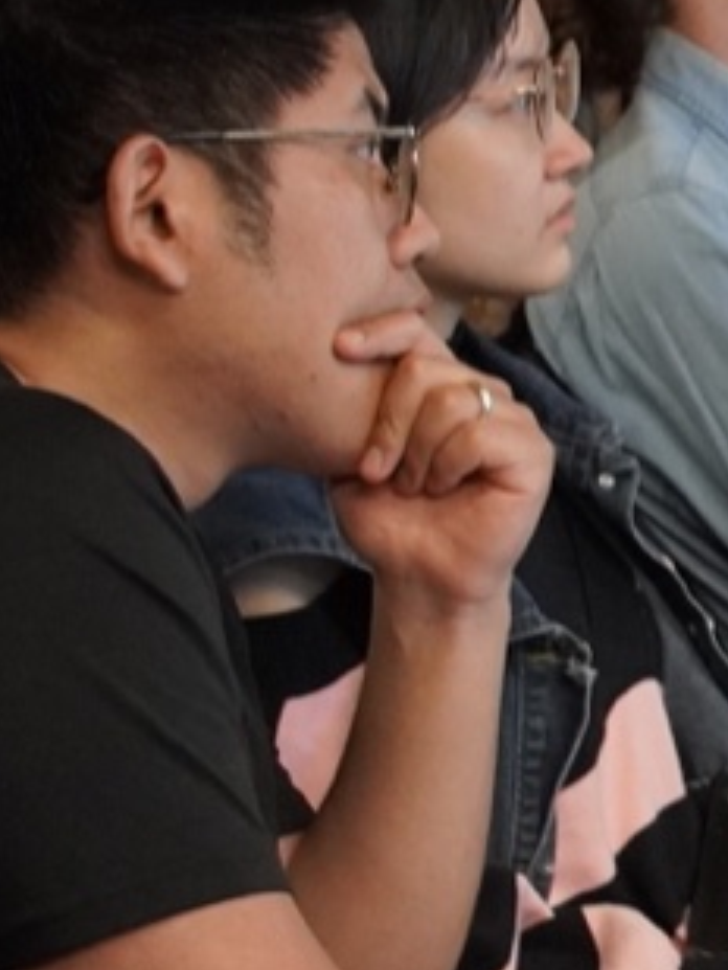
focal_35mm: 150
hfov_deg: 8.5
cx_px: 2071
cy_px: 294
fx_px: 4208
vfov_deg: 13.1
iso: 2500
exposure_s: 1/160
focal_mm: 23
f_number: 4
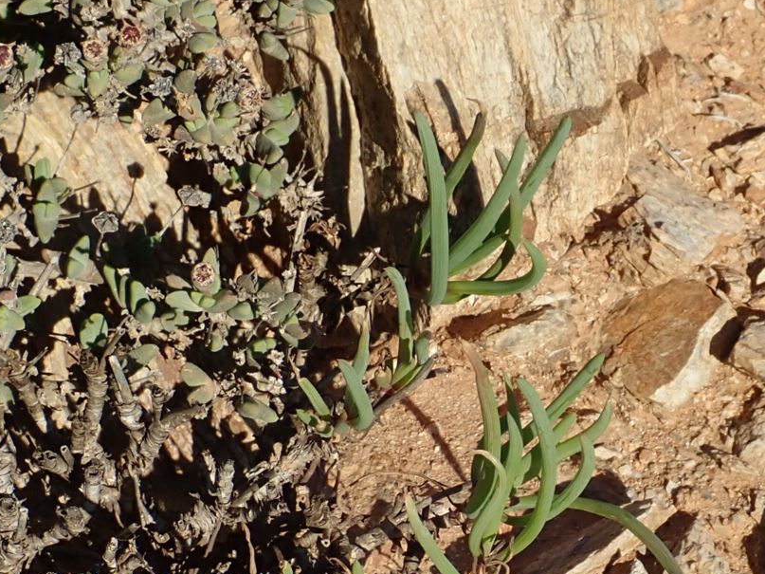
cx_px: 485
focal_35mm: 114
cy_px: 464
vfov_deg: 12.9
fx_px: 2519
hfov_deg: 17.2
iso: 100
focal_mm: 8.41
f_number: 4.5
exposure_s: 1/640
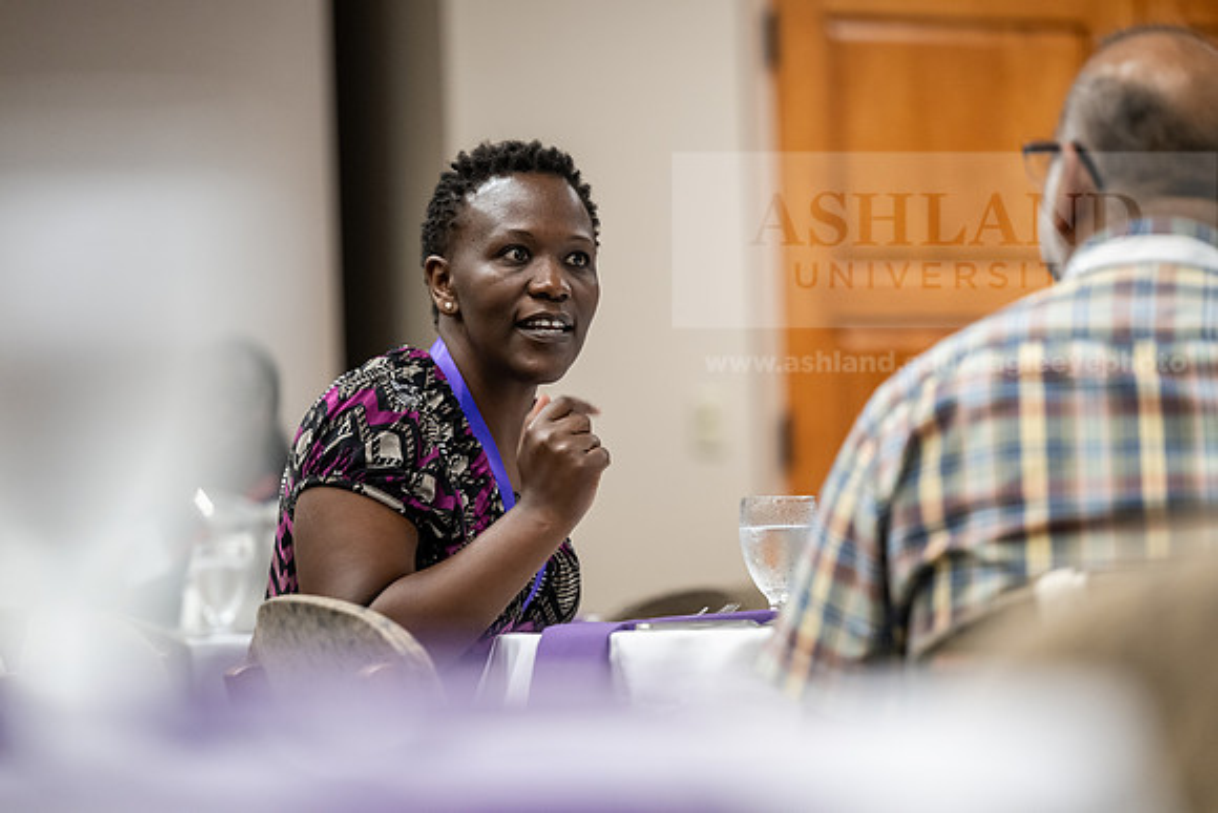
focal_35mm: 145
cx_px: 609
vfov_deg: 9.5
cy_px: 406
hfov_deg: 14.2
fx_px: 4907
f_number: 2.8
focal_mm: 145
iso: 2000
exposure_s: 1/200
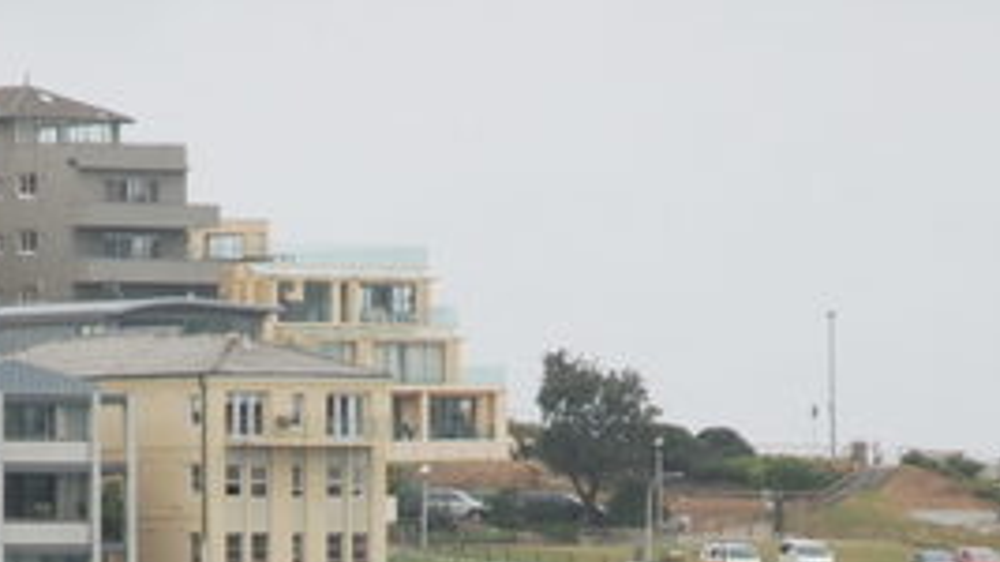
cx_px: 243
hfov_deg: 5.1
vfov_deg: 2.9
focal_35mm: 422
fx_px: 11186
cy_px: 918
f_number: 4.5
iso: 100
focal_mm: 70
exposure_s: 1/250
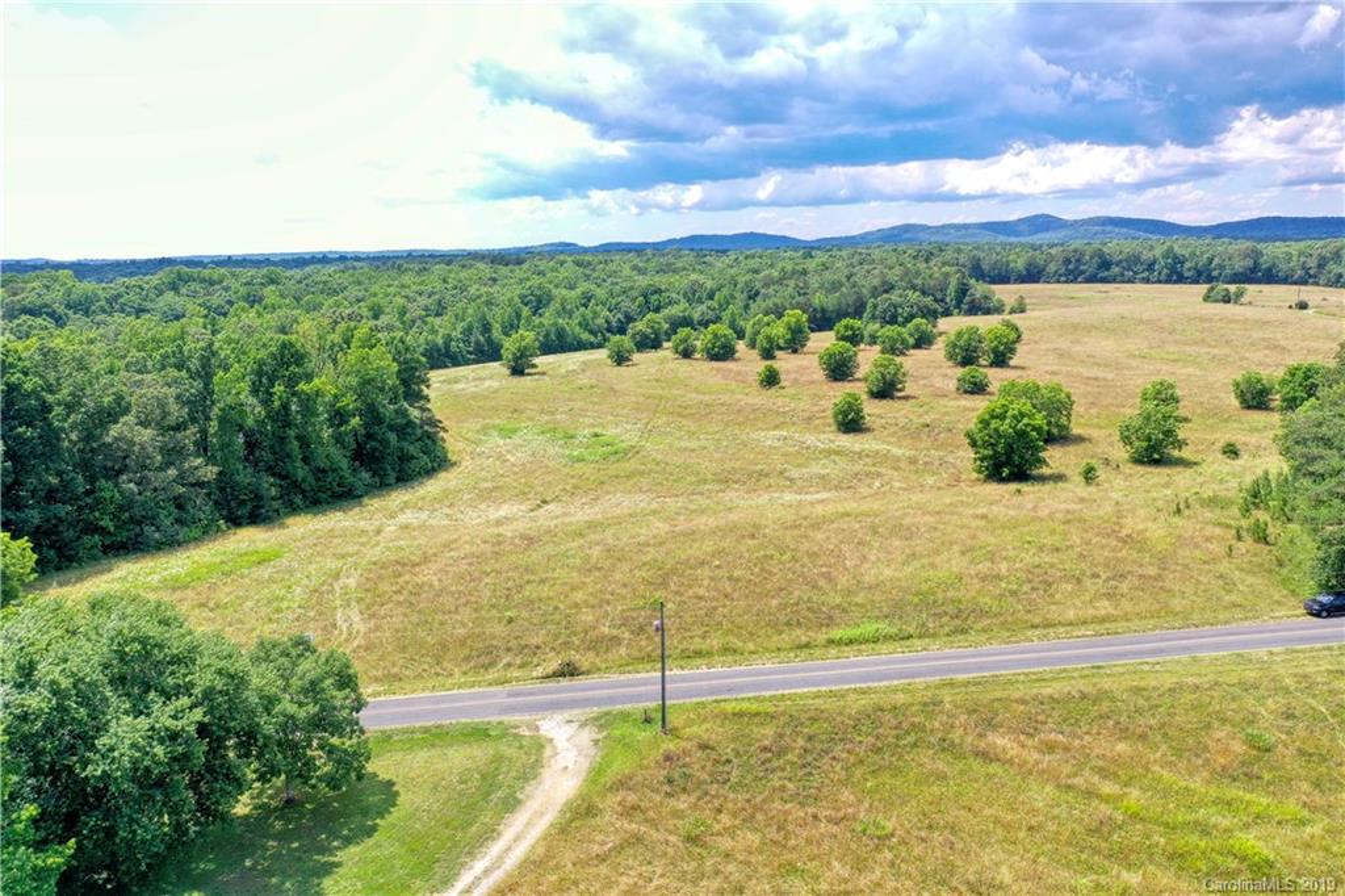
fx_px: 1046
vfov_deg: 46.4
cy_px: 448
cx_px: 672
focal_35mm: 28
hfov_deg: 65.5
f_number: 5
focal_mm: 10.26
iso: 100
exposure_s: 1/240
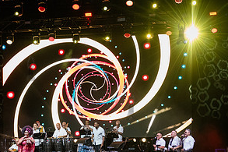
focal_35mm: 122
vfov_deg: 11.1
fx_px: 772
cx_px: 25
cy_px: 156
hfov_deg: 16.6
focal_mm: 56
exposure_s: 1/400
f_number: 4
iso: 5000
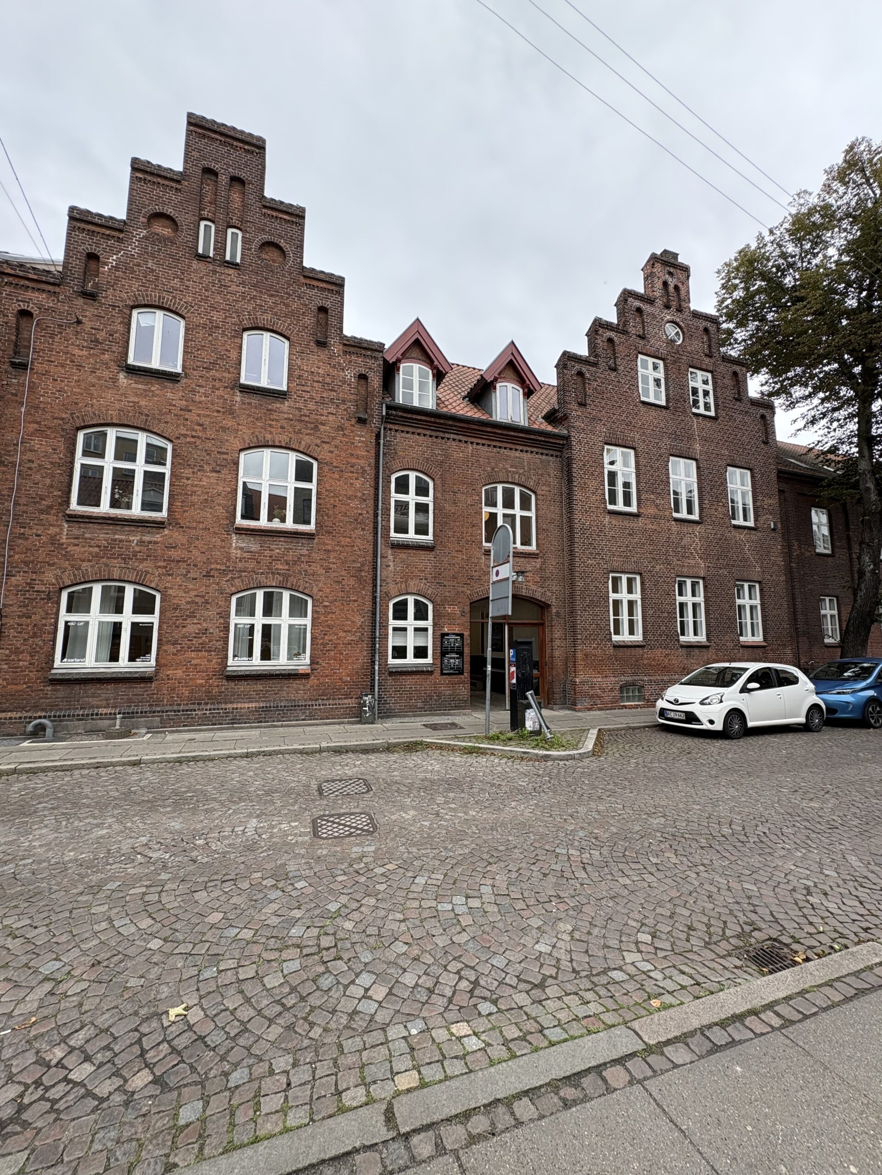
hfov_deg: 85.7
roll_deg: -0.1
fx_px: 476
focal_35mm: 14
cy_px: 588
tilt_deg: +7.2
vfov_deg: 102.1
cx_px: 441
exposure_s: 1/189
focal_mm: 2.22
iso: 64
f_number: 2.2
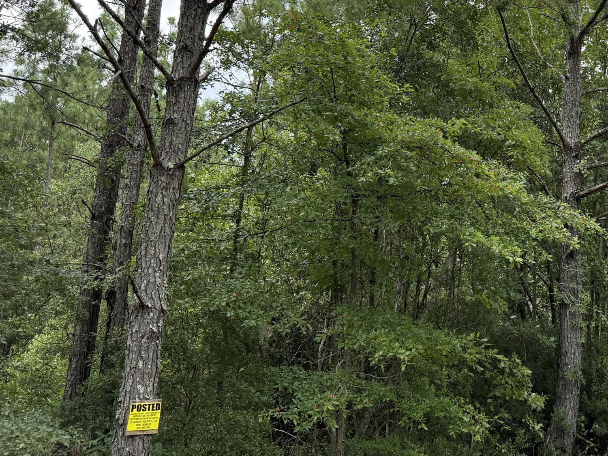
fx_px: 843
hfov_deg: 36.6
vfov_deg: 29.7
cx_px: 572
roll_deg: -1.8
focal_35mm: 48
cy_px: 110
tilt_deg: +18.3
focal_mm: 6.76
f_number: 1.78
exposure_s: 1/2053
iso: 100
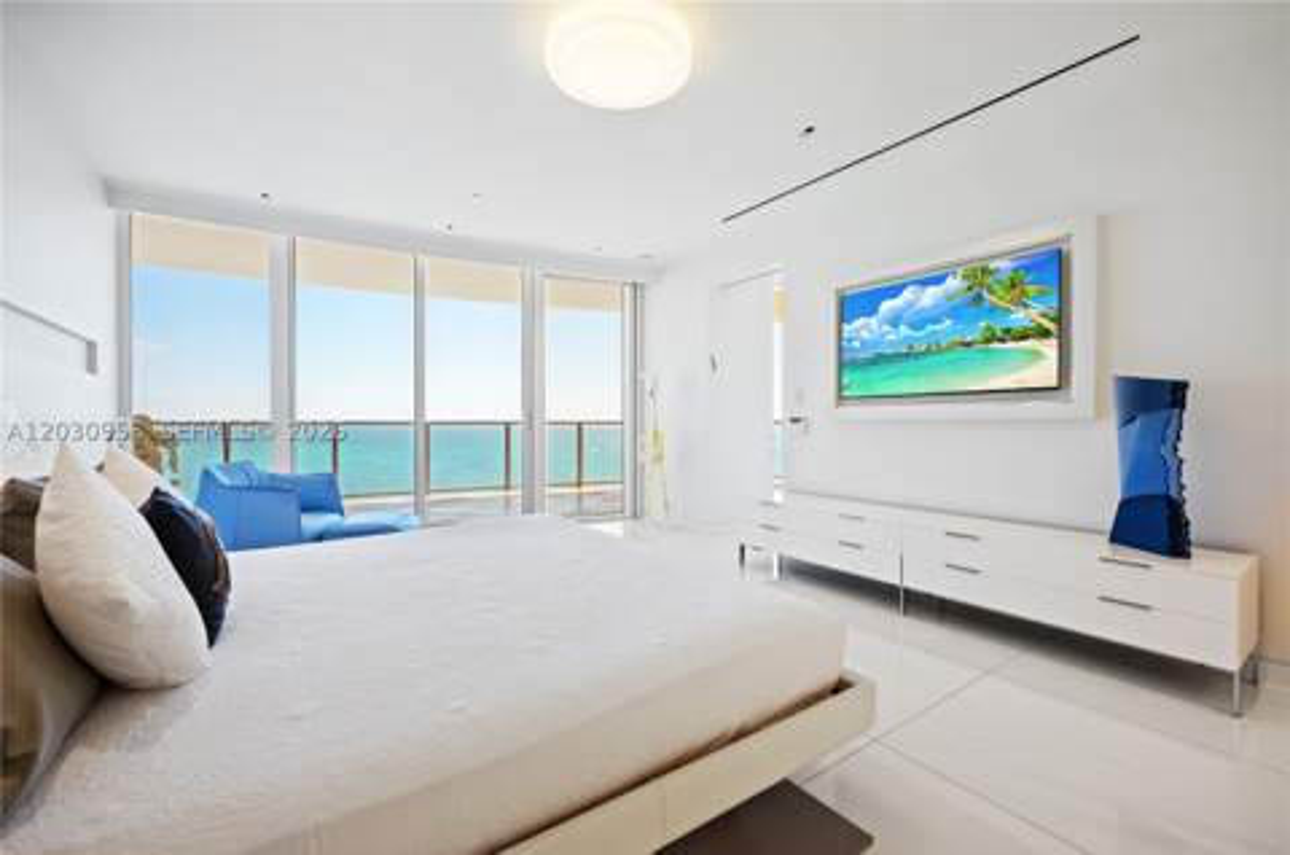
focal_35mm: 15
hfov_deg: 100.5
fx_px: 536
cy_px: 428
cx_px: 645
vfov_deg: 77.1
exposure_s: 1/80
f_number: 4.5
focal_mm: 15
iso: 200
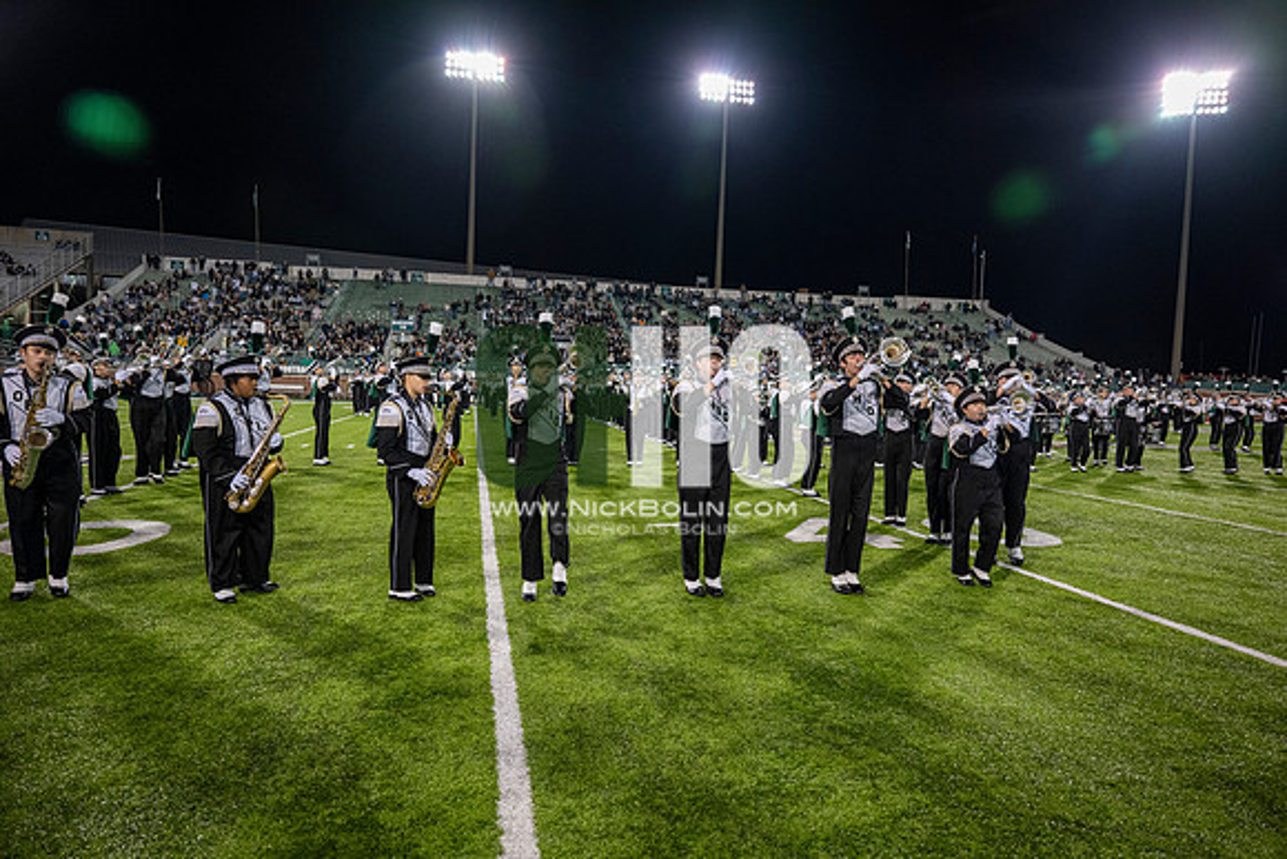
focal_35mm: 24
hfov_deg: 73.7
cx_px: 644
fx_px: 858
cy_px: 430
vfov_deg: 53.2
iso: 1250
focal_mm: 24
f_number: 3.2
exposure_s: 1/500
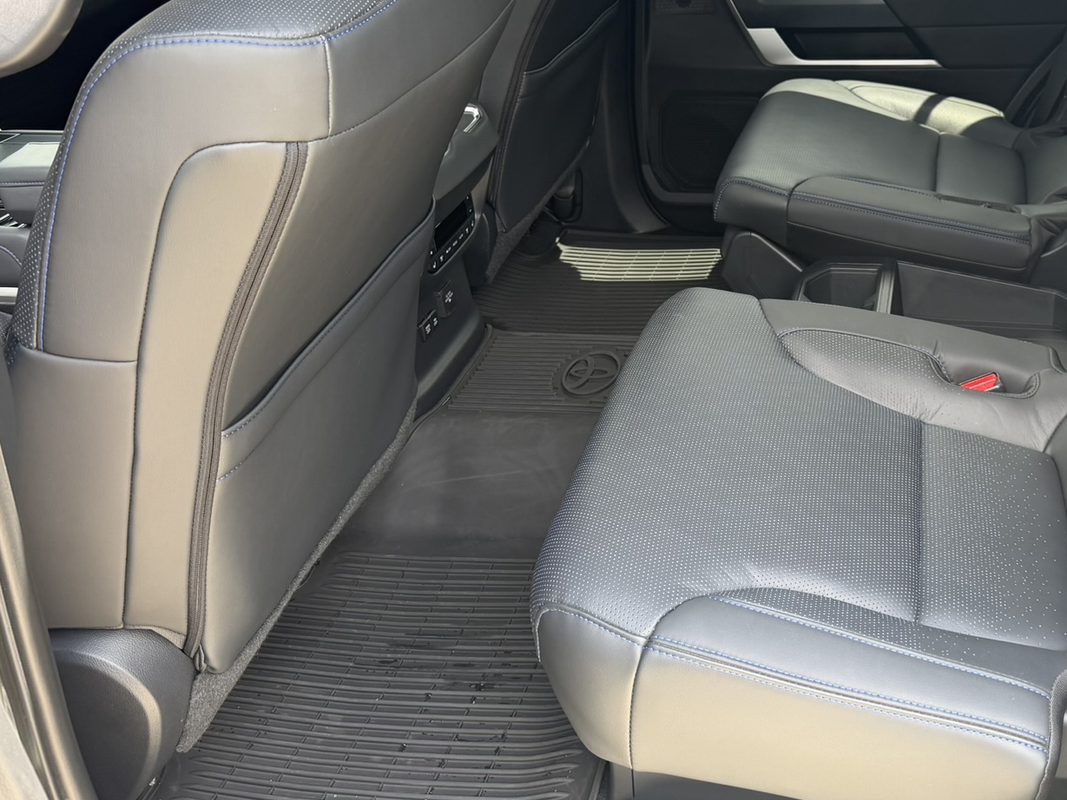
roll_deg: +2.2
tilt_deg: -22.8
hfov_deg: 46.0
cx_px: 724
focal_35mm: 40
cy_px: 237
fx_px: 1233
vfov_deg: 35.4
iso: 64
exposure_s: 1/154
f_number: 1.78
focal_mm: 6.76
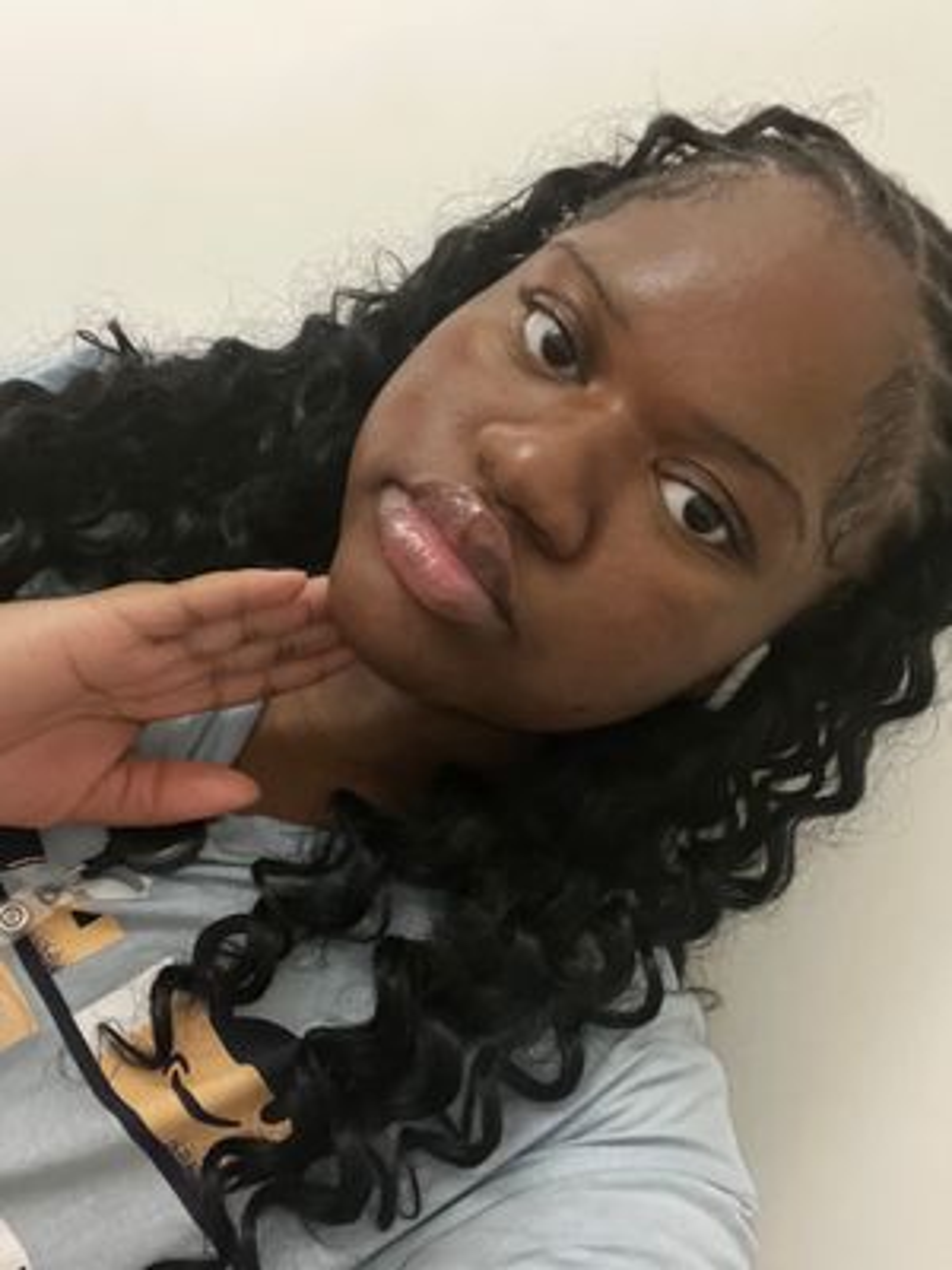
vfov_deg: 60.0
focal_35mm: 30
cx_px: 476
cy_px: 635
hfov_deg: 46.8
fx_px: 1100
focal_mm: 2.71
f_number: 2.2
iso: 1250
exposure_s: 1/15
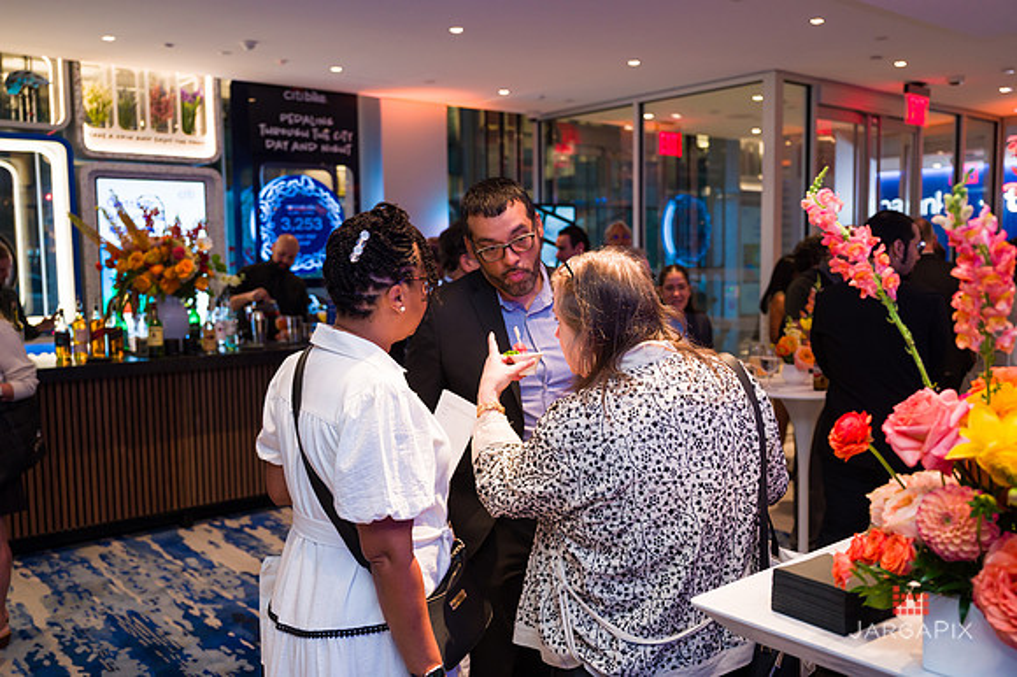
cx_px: 508
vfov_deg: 40.4
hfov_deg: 57.8
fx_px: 921
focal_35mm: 33
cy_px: 338
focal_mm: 31.5
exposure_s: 1/160
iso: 800
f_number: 3.2
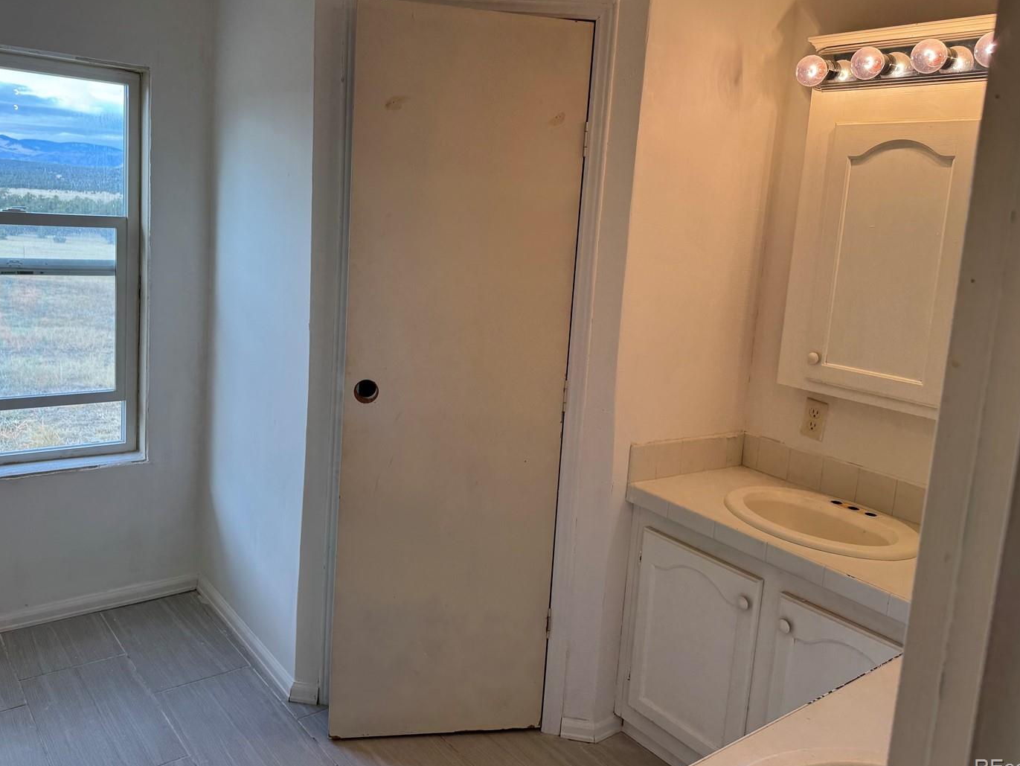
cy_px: 336
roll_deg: -4.2
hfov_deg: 63.4
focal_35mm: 28
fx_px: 825
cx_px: 500
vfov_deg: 49.7
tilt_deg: -8.5
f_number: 1.78
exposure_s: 1/166
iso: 64
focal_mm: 6.76
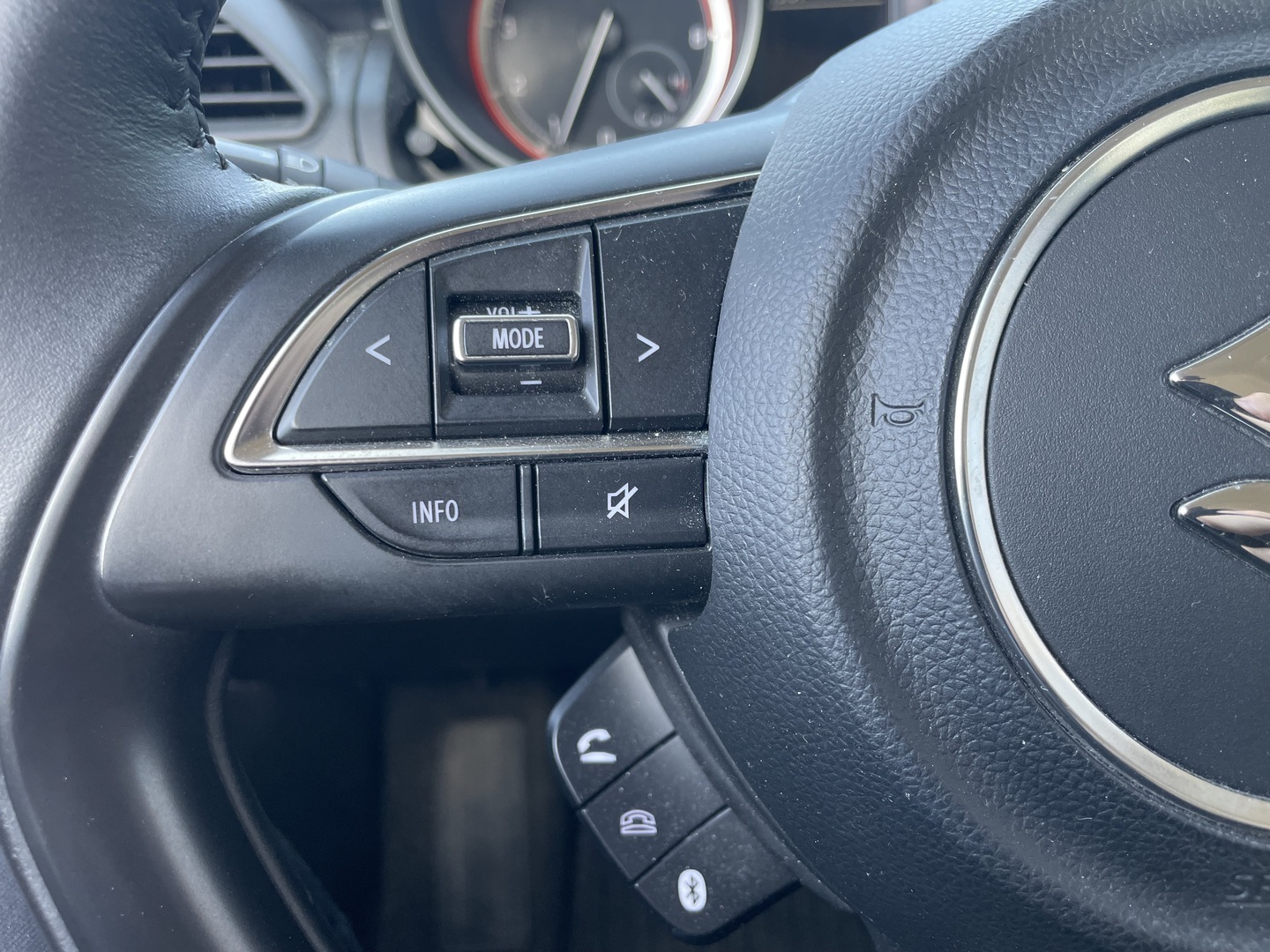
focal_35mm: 26
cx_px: 635
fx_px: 954
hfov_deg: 67.3
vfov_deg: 53.1
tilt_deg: -27.4
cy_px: 476
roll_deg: +1.4
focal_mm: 4.2
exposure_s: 1/121
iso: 80
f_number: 1.6
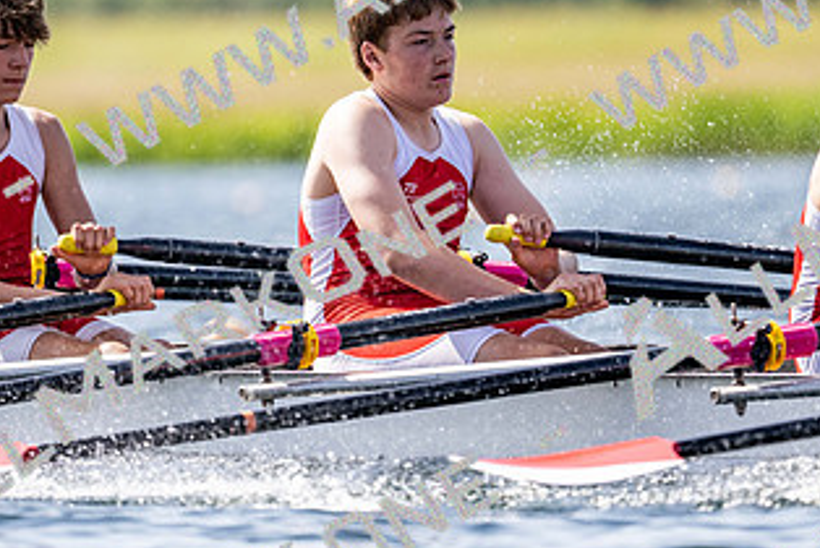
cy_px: 174
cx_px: 400
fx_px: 16825
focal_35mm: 738
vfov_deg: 1.9
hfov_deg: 2.8
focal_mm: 400
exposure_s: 1/2500
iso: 320
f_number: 4.5
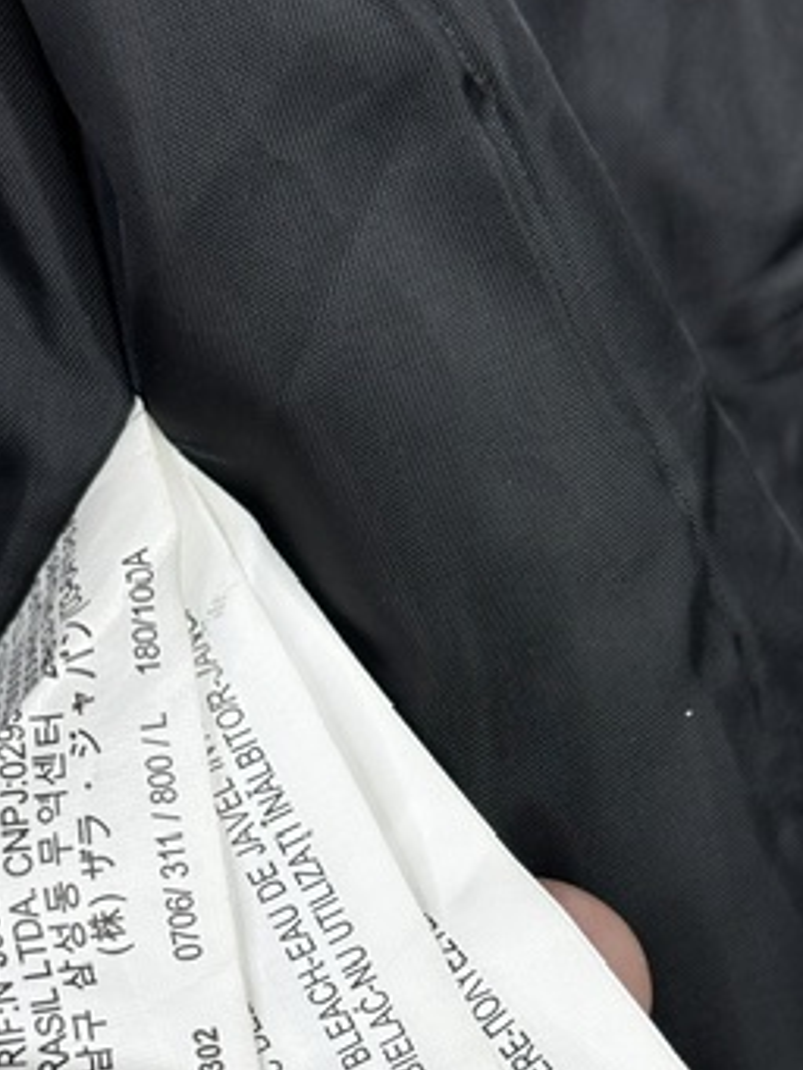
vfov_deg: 21.5
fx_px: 2782
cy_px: 832
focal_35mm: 90
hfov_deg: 16.4
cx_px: 427
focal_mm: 6.76
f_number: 1.78
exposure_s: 1/247
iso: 64
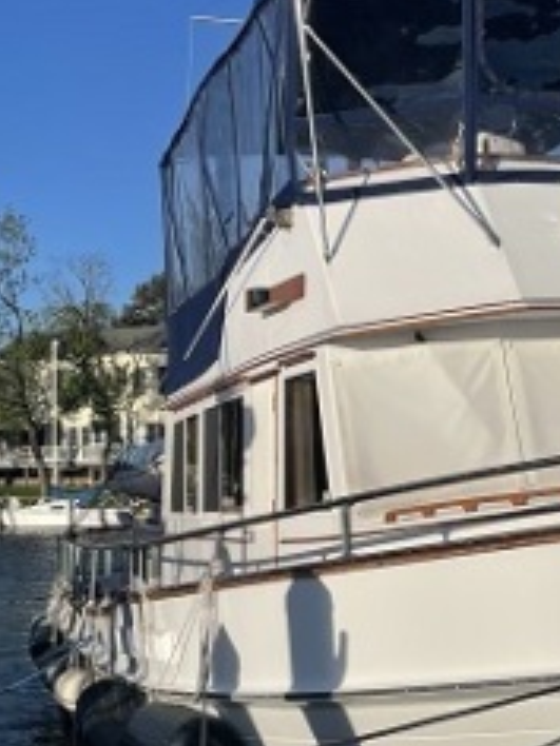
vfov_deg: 29.4
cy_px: 408
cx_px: 604
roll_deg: +1.0
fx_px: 1424
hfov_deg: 21.2
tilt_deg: +1.3
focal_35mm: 66
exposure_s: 1/5814
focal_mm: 4.2
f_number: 1.6
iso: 32
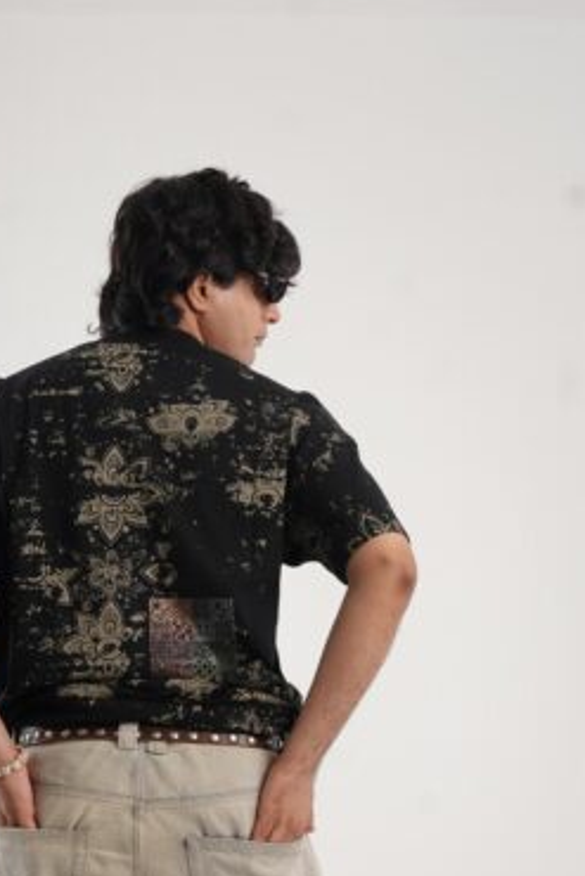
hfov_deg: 16.1
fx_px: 2070
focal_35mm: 85
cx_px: 225
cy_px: 629
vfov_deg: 23.7
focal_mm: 35
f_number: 7.1
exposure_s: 1/160
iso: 160
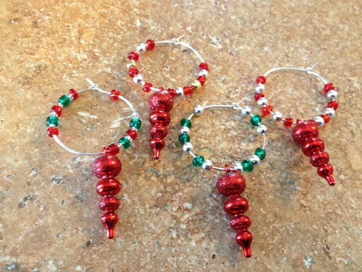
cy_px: 136
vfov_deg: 40.7
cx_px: 181
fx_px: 366
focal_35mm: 35
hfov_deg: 52.6
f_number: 2.4
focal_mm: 4.28
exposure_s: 1/20
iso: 160
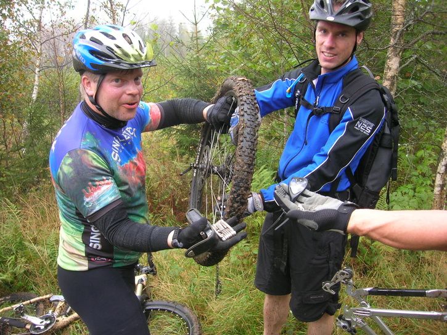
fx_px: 439
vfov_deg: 41.8
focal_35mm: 34
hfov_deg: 53.9
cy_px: 168
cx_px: 224
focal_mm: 5.7
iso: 50
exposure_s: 1/32.8
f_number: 2.9
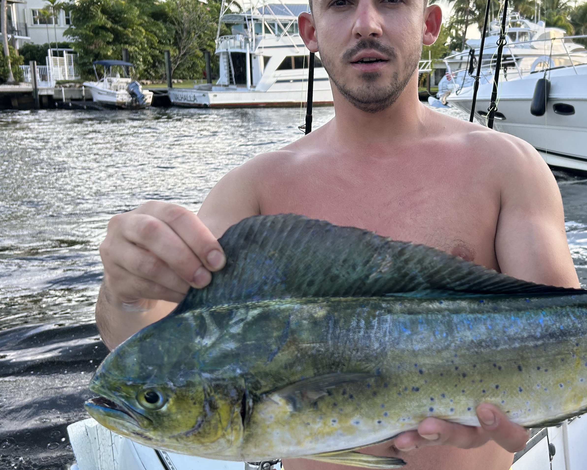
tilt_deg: -10.9
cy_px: 230
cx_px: 414
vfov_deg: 34.9
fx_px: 747
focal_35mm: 43
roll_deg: -0.4
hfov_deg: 42.0
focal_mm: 5.7
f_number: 1.5
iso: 50
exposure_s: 1/413
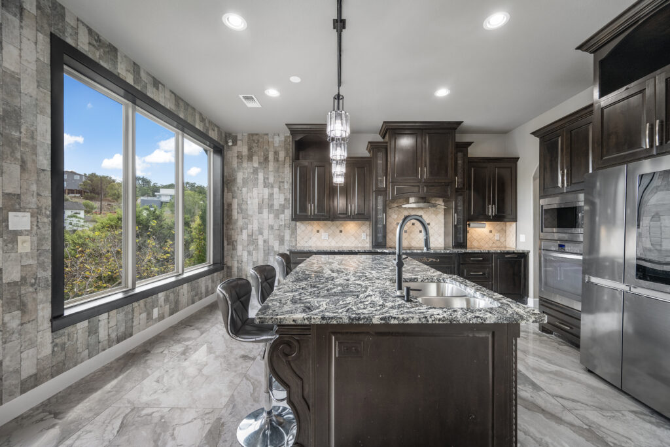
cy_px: 224
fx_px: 261
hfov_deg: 104.2
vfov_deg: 81.2
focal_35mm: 14
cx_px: 335
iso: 320
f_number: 6.3
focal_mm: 14
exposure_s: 1/25
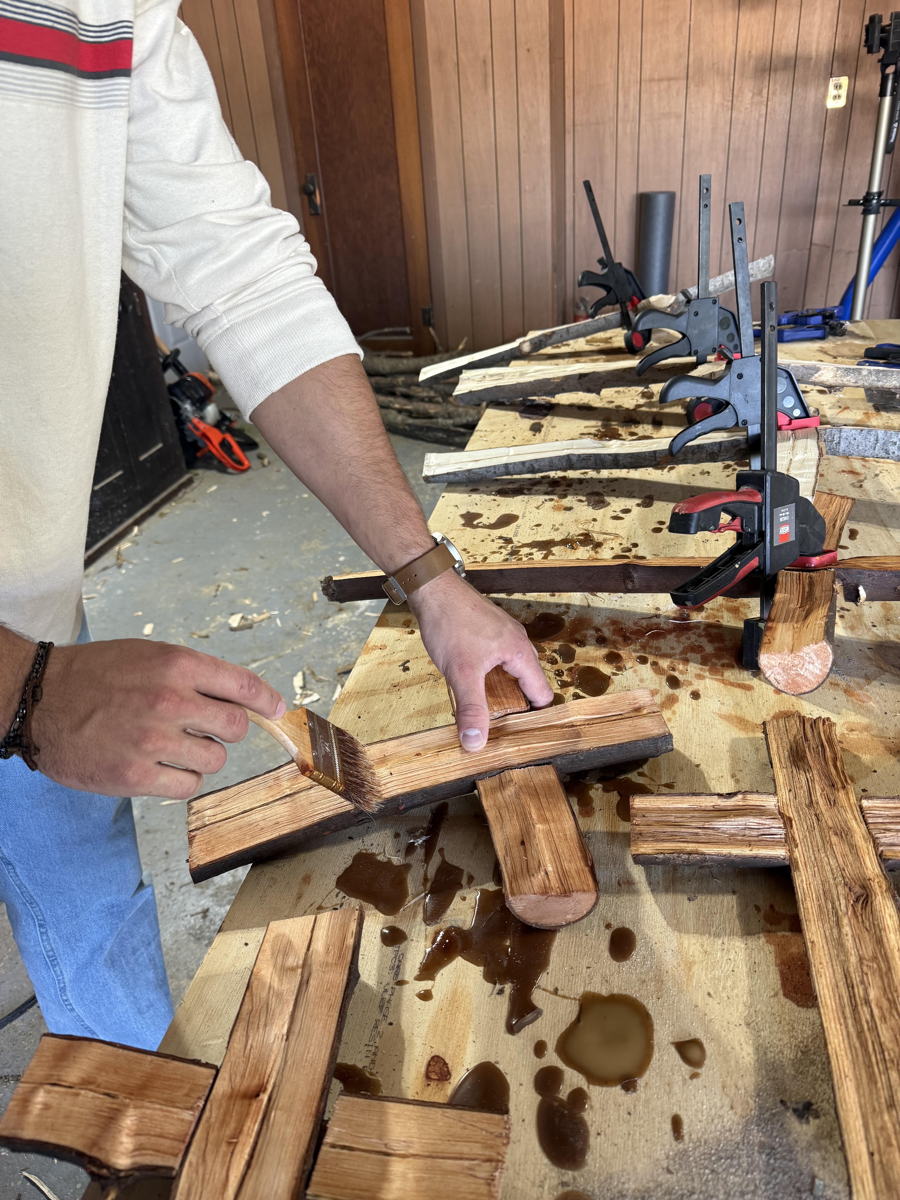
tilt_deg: -29.8
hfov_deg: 56.8
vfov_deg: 71.6
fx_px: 832
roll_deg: +4.3
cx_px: 450
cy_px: 600
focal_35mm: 24
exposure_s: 1/119
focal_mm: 6.76
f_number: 1.78
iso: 200
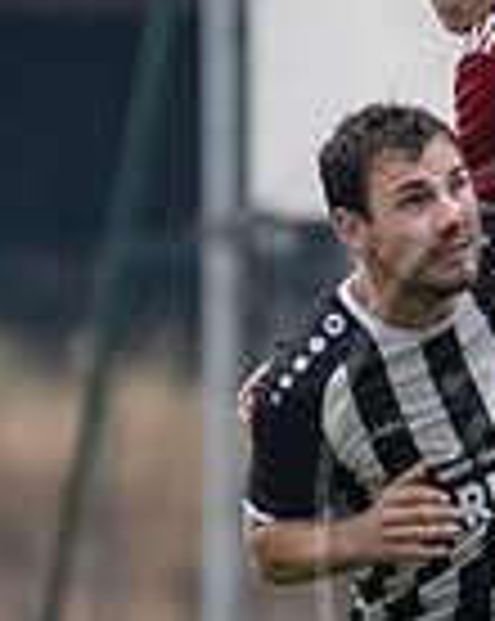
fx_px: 48214
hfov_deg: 0.6
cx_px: 747
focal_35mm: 2627
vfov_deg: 0.7
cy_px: 434
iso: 1600
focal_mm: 500
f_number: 5.6
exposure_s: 1/1600
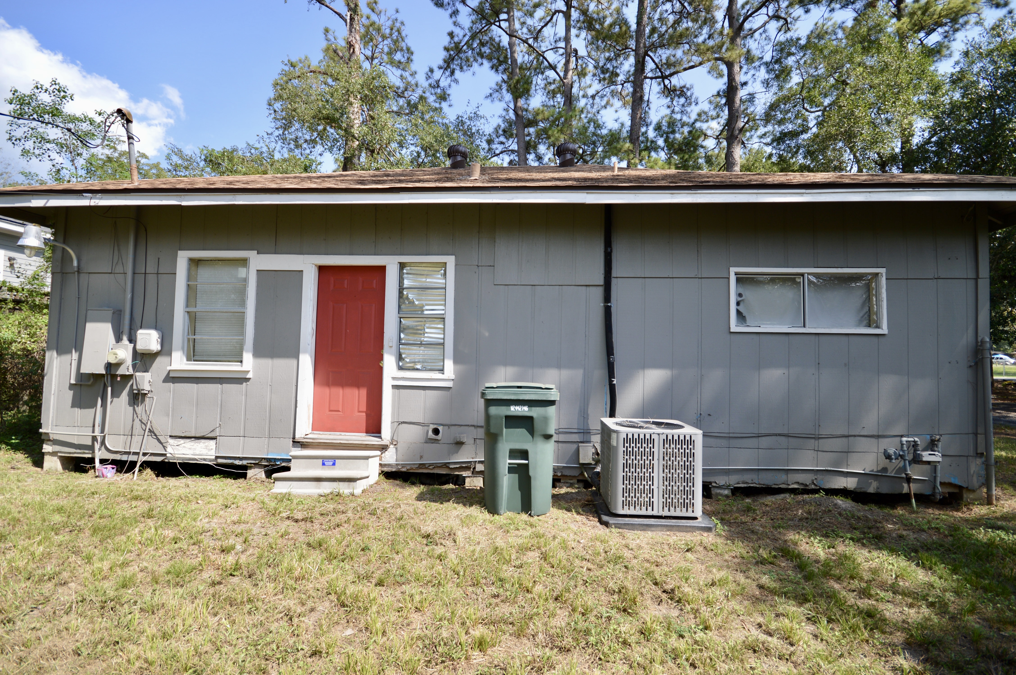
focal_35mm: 15
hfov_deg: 100.4
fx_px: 423
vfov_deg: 77.2
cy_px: 338
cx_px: 508
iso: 100
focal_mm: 10
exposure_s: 1/160
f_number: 6.3
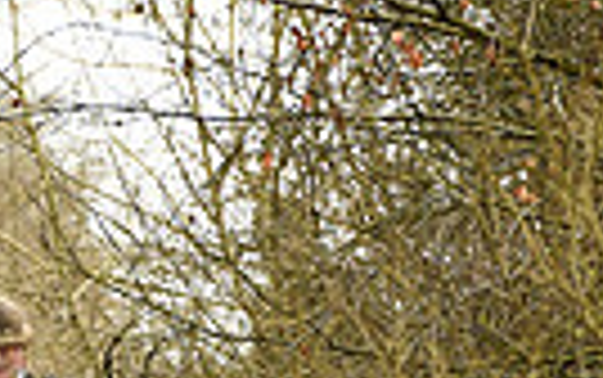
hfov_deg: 2.4
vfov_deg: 1.5
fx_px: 14523
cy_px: 855
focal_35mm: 883
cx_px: -324
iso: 1250
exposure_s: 1/1250
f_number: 4.5
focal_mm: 200
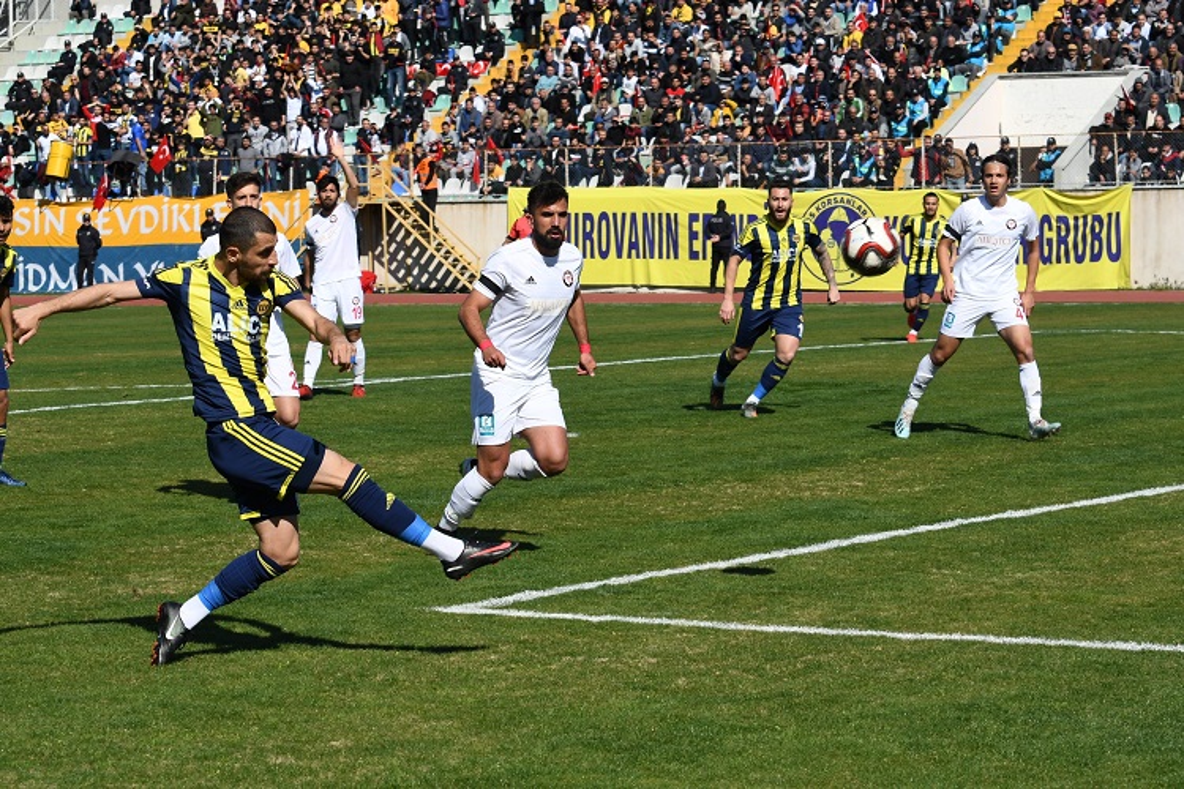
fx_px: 3848
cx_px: 592
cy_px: 394
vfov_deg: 11.7
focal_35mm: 117
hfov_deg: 17.5
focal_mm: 78
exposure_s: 1/1000
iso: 250
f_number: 9
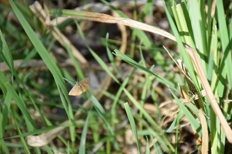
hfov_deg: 9.8
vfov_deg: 6.5
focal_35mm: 210
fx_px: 1353
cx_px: 116
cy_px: 77
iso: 1000
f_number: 7.1
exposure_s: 1/1250
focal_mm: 140
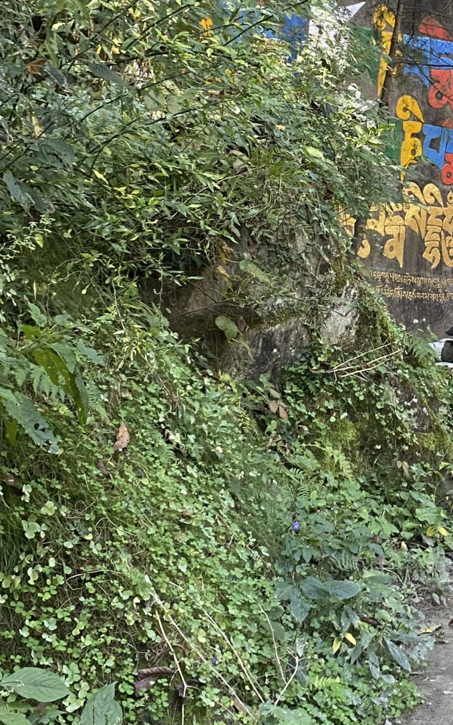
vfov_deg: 31.2
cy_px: 231
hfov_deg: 19.1
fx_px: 1284
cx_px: 509
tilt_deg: +1.1
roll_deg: +0.9
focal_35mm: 65
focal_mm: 4.25
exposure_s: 1/80
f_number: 1.8
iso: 125
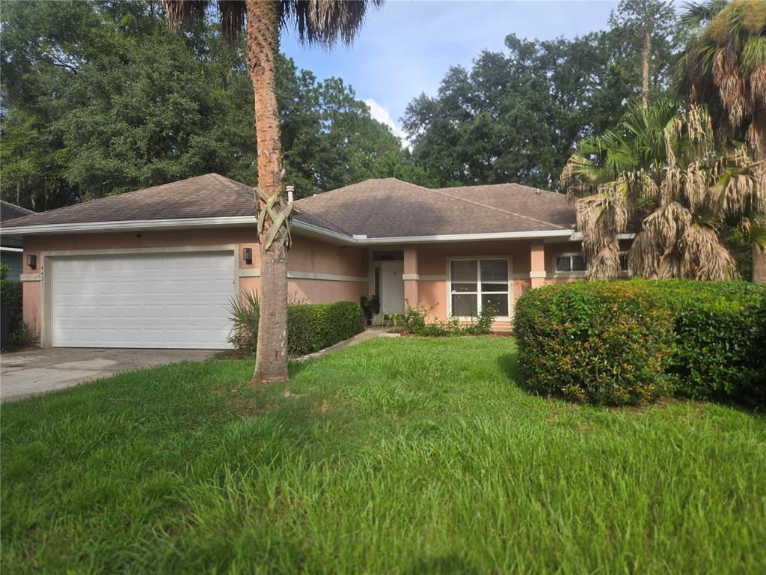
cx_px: 383
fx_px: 509
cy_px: 288
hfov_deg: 73.9
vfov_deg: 58.9
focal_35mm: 23
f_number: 1.8
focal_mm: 5.4
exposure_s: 1/586
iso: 25
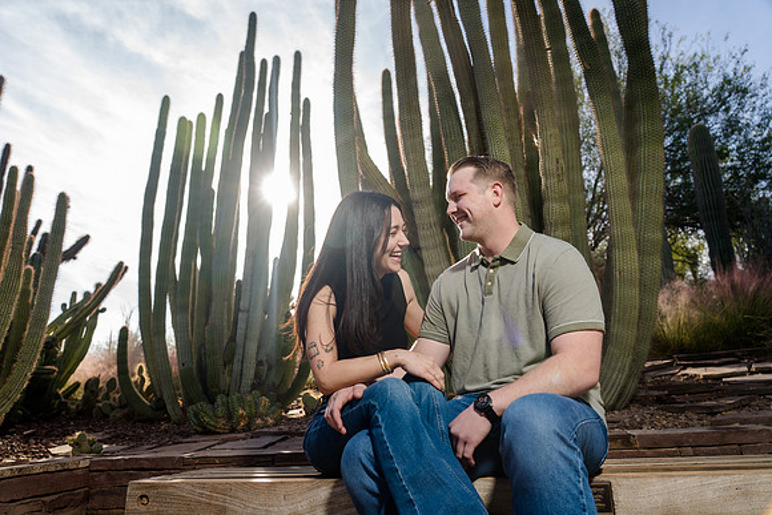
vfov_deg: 53.2
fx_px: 515
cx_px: 386
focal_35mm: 24
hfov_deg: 73.7
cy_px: 258
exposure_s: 1/250
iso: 50
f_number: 4
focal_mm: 24
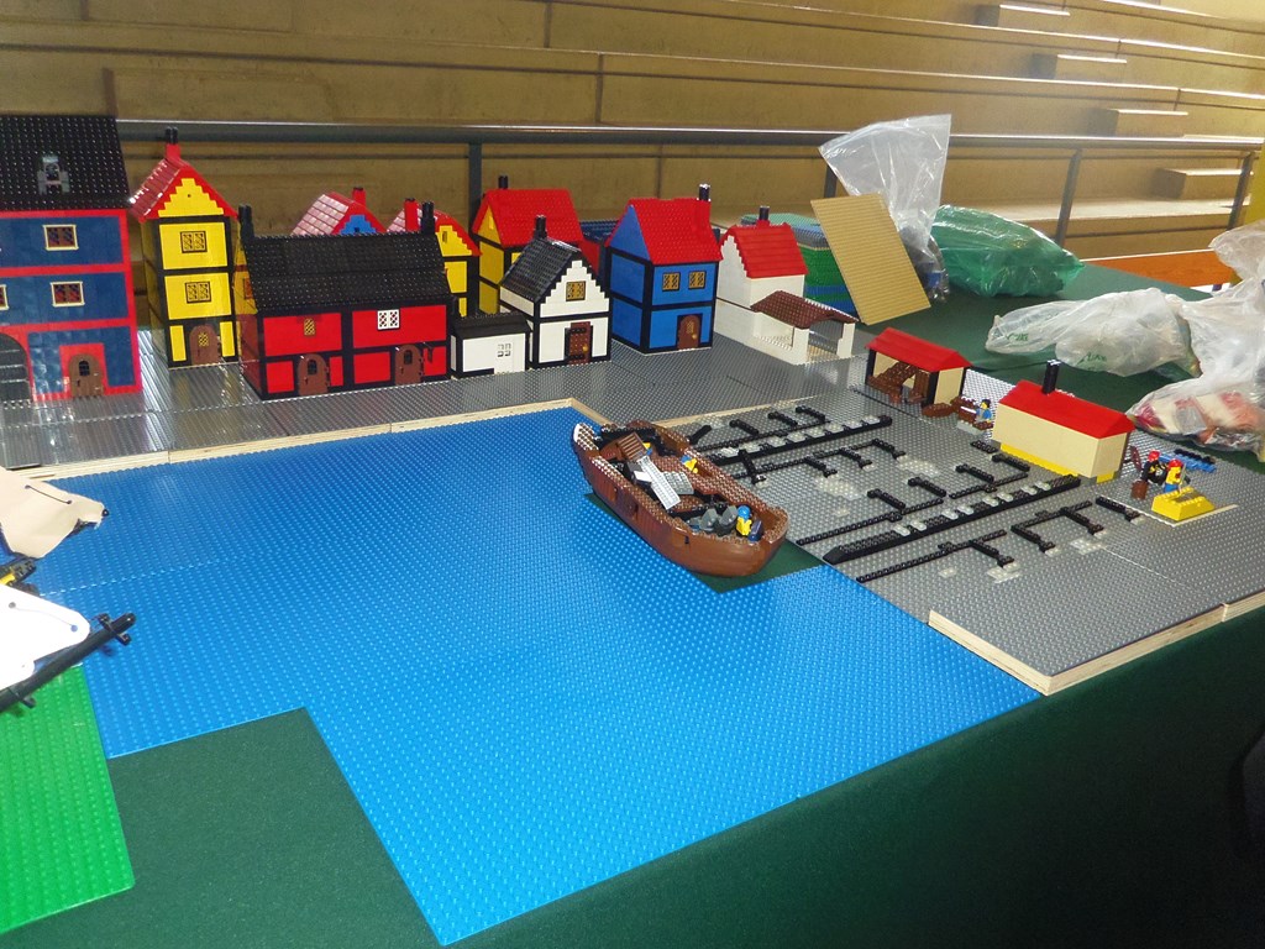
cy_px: 474
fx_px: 1023
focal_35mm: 28
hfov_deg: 63.4
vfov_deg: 49.7
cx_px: 632
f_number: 3.9
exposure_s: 1/40
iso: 250
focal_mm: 5
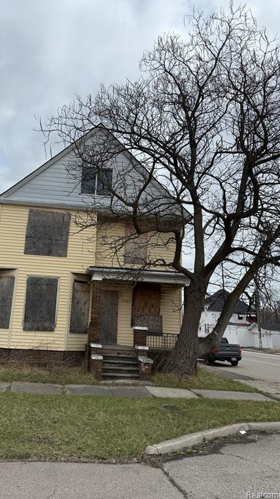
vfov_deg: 69.9
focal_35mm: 27
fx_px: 357
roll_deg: -2.7
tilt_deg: +14.2
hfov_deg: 42.3
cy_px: 243
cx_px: 93
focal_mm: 6.76
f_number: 1.78
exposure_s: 1/8130
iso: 80
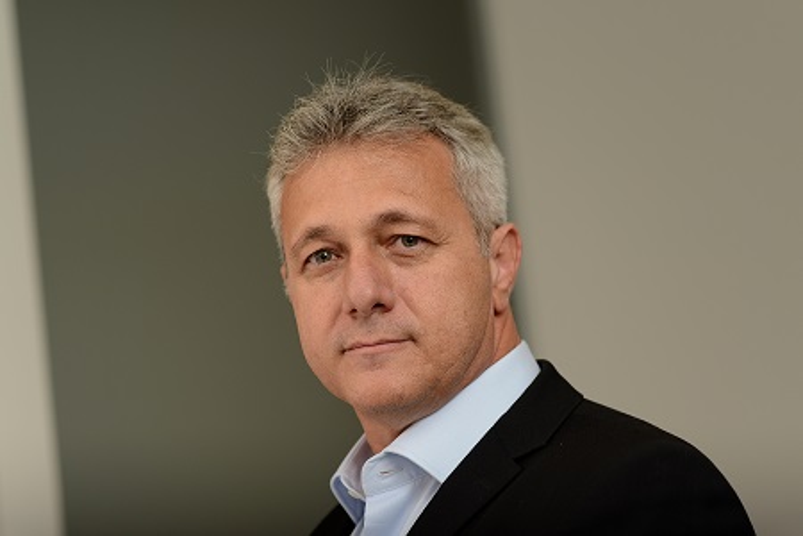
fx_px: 1896
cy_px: 268
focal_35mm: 85
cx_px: 402
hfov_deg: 23.9
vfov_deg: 16.1
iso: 200
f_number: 3.5
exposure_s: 1/250
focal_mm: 85
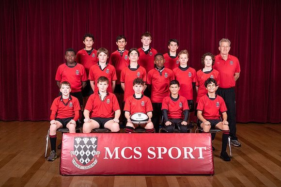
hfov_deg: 42.1
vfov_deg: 28.7
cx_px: 137
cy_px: 93
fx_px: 365
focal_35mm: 47
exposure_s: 1/50
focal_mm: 45
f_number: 8
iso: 800
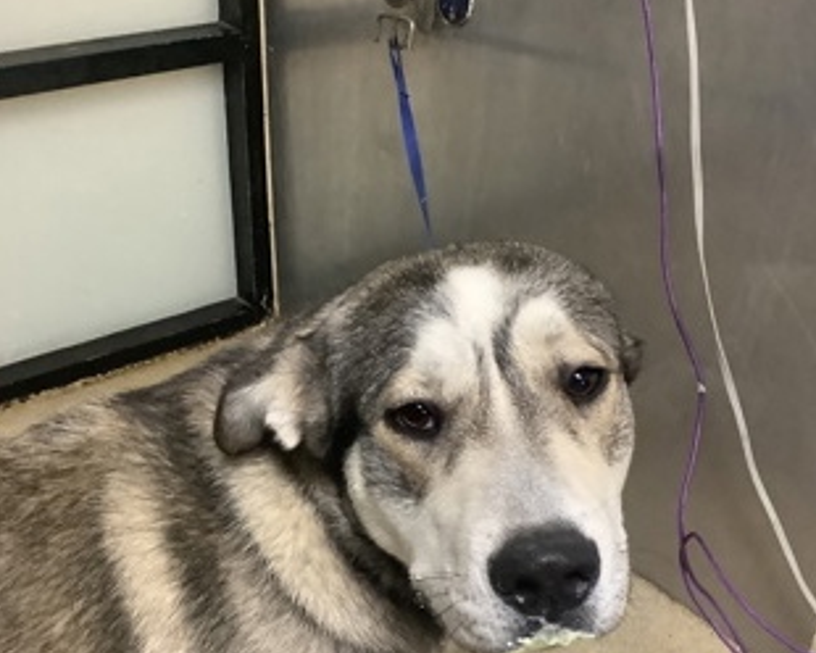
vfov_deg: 35.6
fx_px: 990
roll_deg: -4.4
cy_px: 492
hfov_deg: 44.8
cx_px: 412
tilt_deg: -37.1
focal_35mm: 41
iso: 400
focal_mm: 3.3
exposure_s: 1/60
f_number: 2.4
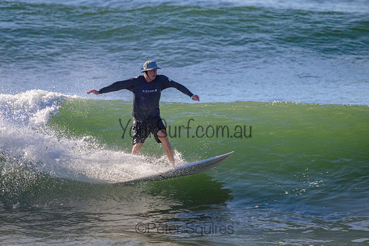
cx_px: 141
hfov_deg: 2.1
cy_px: 94
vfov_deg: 1.4
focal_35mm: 987
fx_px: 10118
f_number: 11
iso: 1000
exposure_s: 1/2000
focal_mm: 800
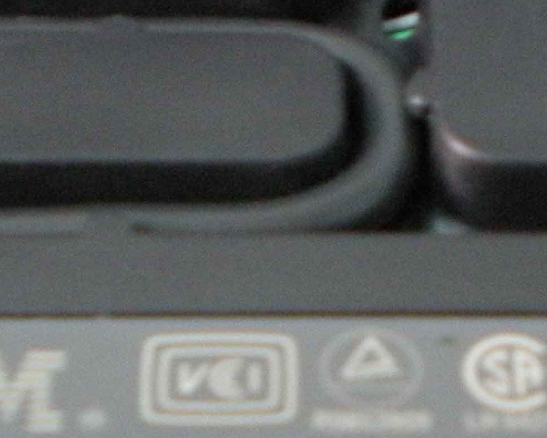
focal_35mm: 124
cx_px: 415
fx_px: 2008
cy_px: 667
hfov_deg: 15.4
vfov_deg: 11.9
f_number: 3.1
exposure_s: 1/8
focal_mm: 6.3
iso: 448
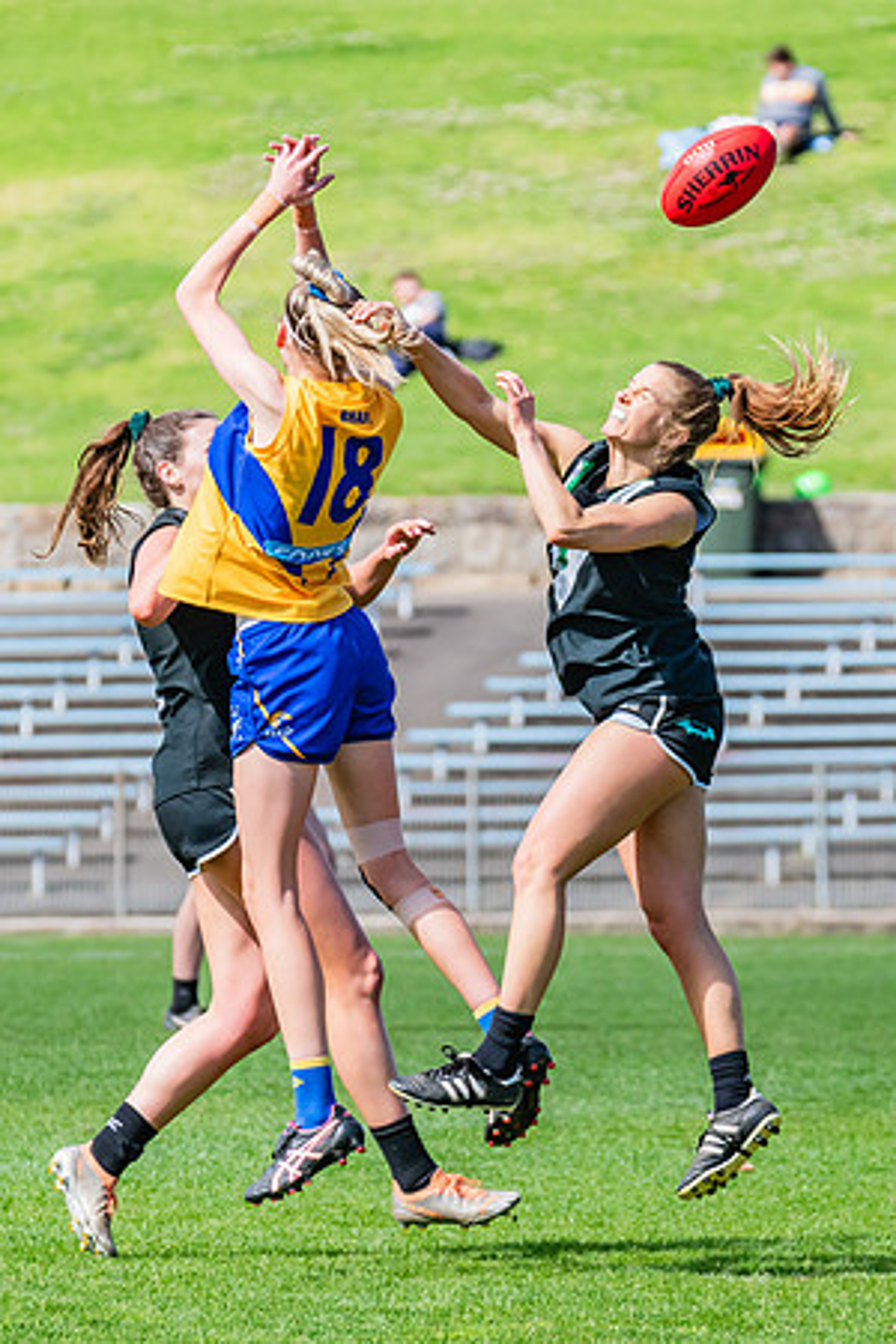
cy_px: 714
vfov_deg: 4.2
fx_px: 18144
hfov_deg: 2.8
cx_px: 453
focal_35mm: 486
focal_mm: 250
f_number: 8
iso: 800
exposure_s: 1/1600
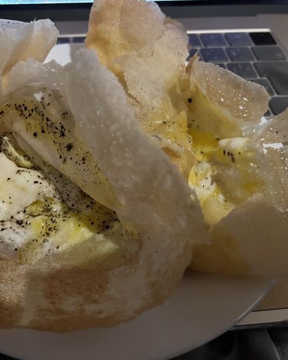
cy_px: 182
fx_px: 373
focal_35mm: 35
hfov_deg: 41.7
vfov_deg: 51.5
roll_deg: -2.9
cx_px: 96
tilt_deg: -44.5
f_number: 1.6
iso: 640
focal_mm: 5.1
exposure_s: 1/25
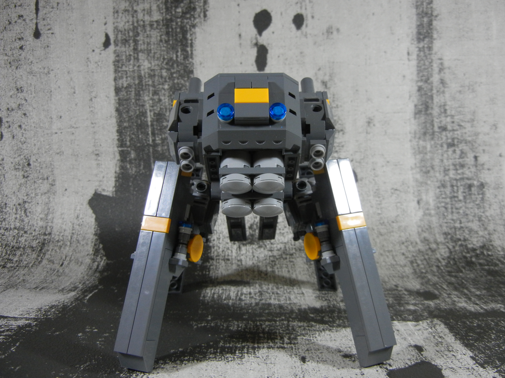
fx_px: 496
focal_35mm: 34
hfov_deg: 54.0
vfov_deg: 41.8
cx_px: 252
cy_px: 189
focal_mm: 6.2
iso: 400
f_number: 3.6
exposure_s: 1/51.6
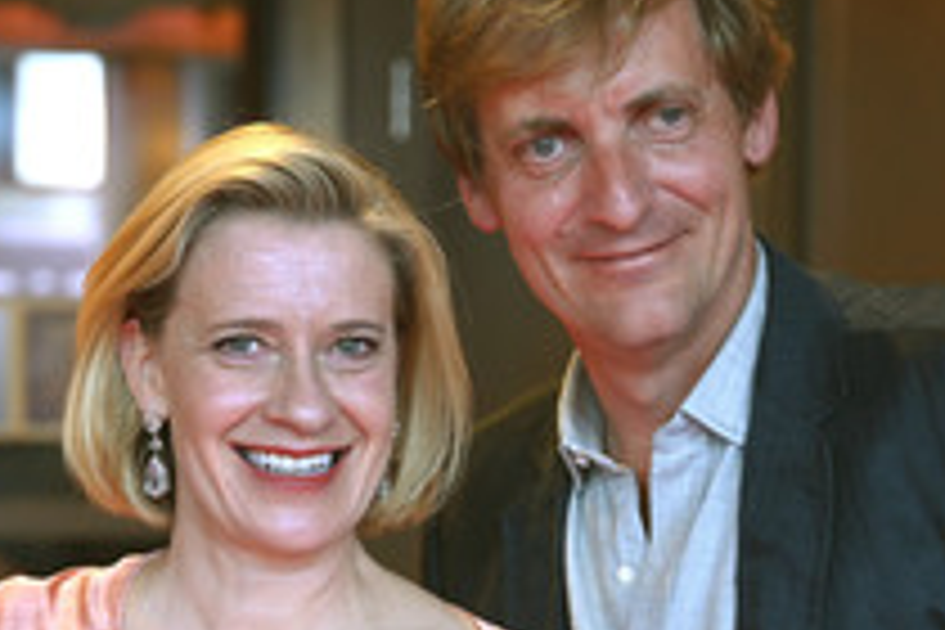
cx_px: 155
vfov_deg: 12.0
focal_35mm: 114
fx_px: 2992
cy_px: 495
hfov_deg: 17.8
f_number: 2.8
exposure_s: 1/125
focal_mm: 53
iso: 1250
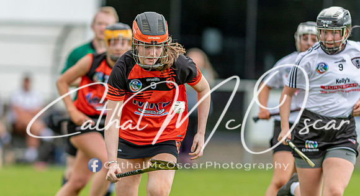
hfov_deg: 3.3
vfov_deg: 1.8
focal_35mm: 660
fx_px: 6252
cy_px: 158
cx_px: 117
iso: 180
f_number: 2.8
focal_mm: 300
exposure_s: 1/1000
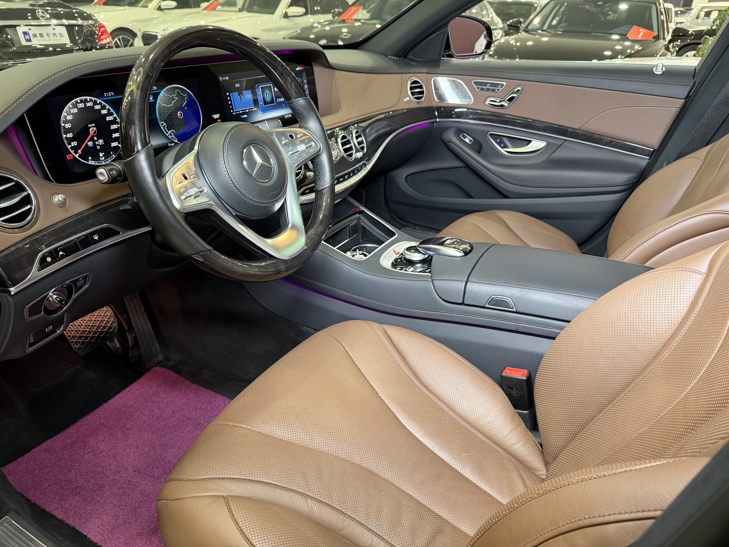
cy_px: 274
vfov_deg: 56.8
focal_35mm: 24
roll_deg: -1.5
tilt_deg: -28.4
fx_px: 505
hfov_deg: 71.6
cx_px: 364
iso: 320
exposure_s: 1/50
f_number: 1.78
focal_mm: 6.76
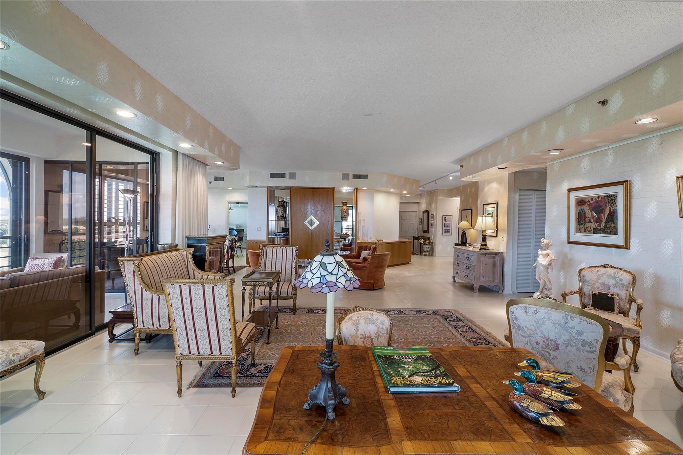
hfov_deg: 100.4
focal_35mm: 15
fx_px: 285
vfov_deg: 77.3
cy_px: 228
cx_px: 342
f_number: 11
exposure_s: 1/3
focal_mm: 10
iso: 200
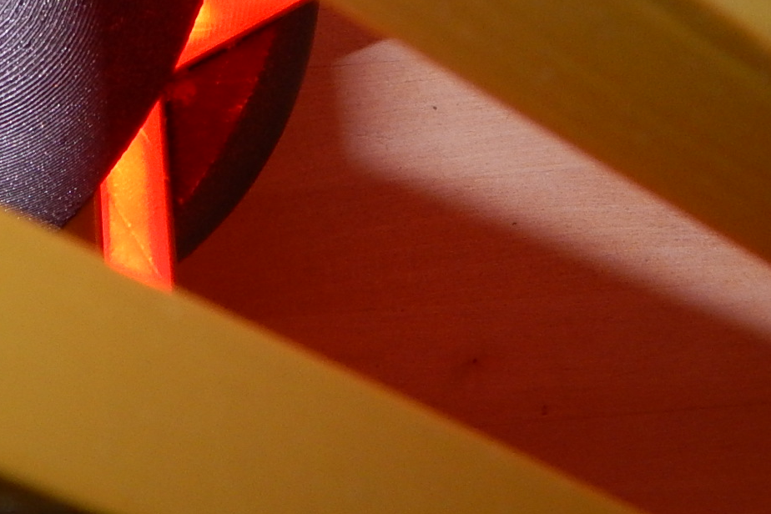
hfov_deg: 18.0
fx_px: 2356
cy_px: -174
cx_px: -38
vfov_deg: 12.1
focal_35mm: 110
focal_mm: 7.7
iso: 200
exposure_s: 1/30
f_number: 3.6
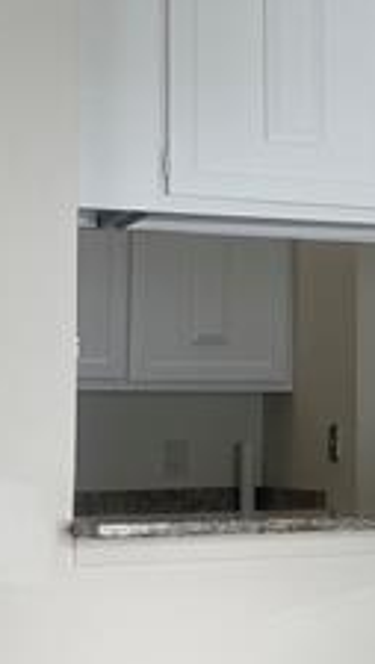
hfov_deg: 12.7
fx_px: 1640
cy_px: 274
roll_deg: +0.6
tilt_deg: +6.3
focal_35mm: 93
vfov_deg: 22.9
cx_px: 458
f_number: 1.6
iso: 40
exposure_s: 1/121
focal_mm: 5.1
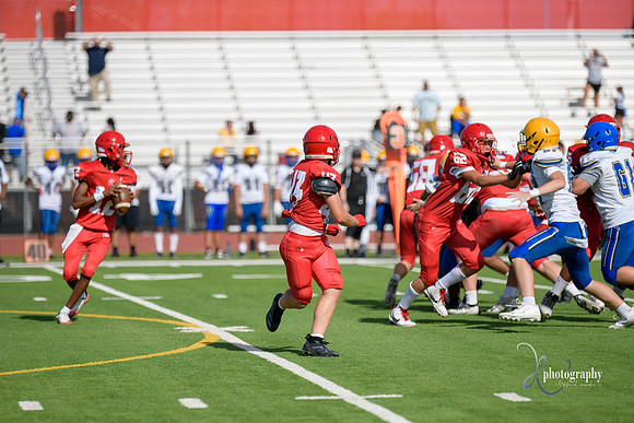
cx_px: 317
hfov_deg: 9.8
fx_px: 3699
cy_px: 212
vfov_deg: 6.5
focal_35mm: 210
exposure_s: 1/3200
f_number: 2.8
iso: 200
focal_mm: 210
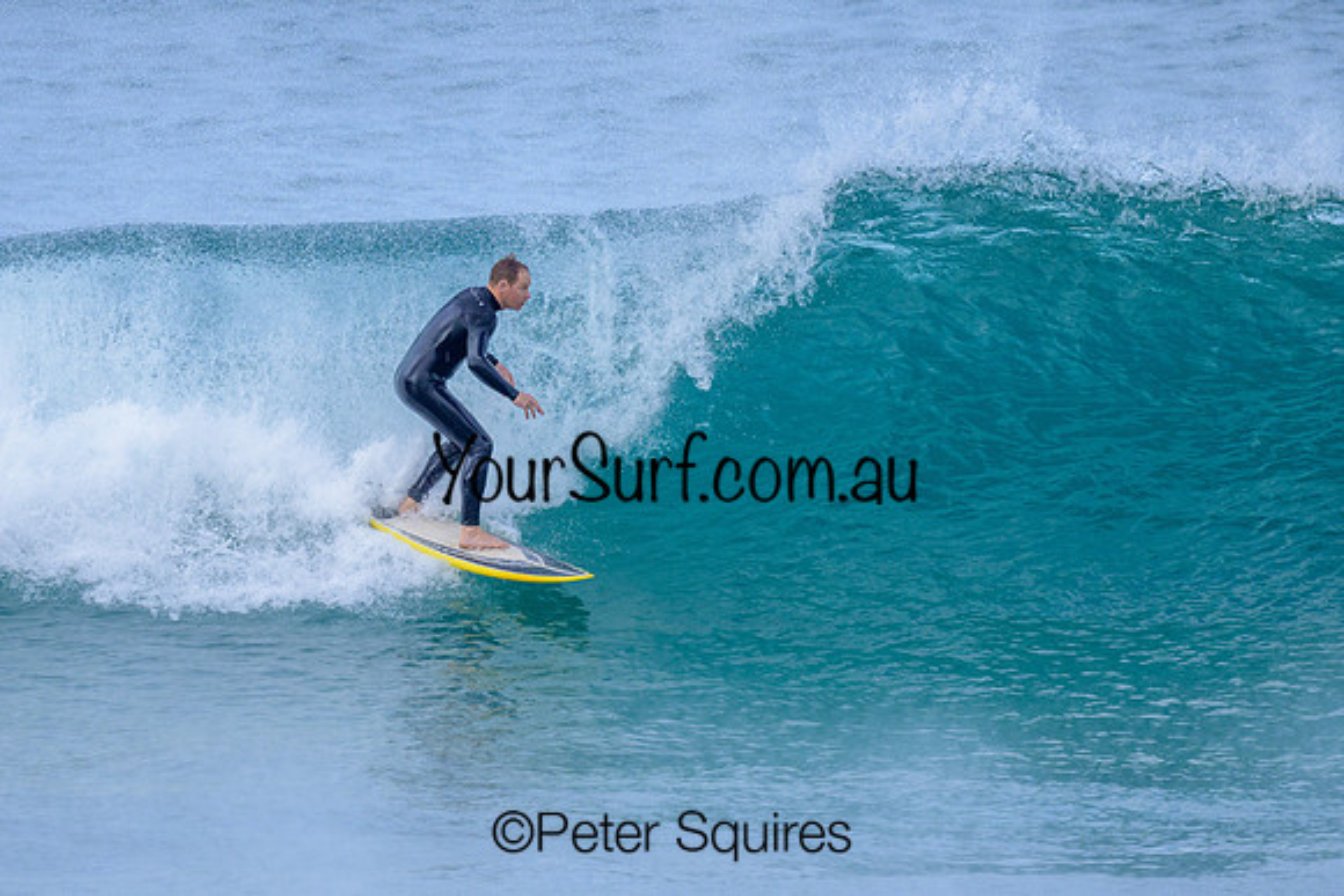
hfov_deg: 1.9
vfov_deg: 1.3
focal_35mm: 1099
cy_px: 447
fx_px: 41053
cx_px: 557
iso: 560
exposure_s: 1/2000
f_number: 6.3
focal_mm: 800
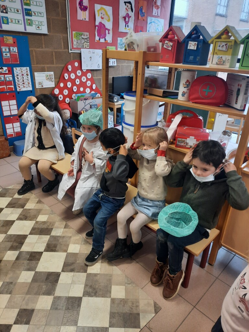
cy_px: 166
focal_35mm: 25
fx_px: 240
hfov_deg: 54.9
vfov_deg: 69.4
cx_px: 124
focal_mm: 4.6
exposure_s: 1/50
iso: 200
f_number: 2
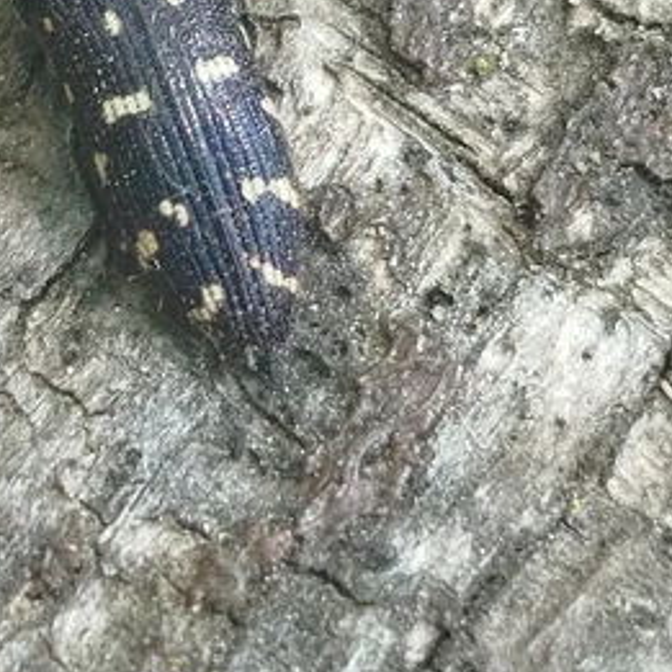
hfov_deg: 22.0
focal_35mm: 78
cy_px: 44
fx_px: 1713
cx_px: 152
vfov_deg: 21.6
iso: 50
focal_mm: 5.31
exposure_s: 1/50
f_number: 1.7
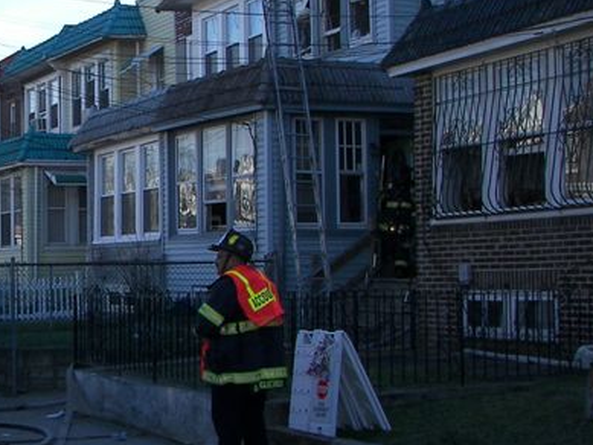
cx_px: 5
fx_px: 1268
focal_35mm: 74
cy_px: 222
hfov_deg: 25.1
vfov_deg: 19.9
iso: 50
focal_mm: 6
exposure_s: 1/500
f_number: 2.8
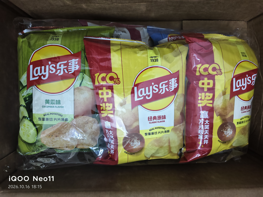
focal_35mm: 23
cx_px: 132
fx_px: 175
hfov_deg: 73.9
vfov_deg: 58.9
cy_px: 98
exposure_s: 1/33.3
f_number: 1.88
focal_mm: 5.56
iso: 831
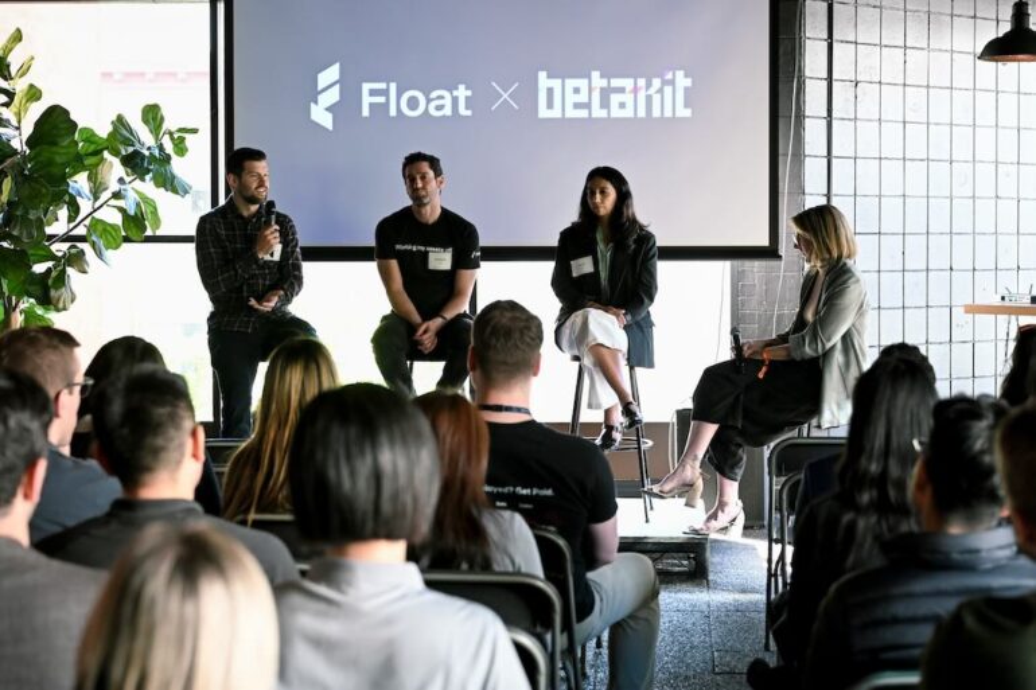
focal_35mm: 60
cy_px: 345
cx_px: 518
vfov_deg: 22.6
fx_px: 1726
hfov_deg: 33.4
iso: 2500
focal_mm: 60
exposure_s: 1/160
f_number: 4
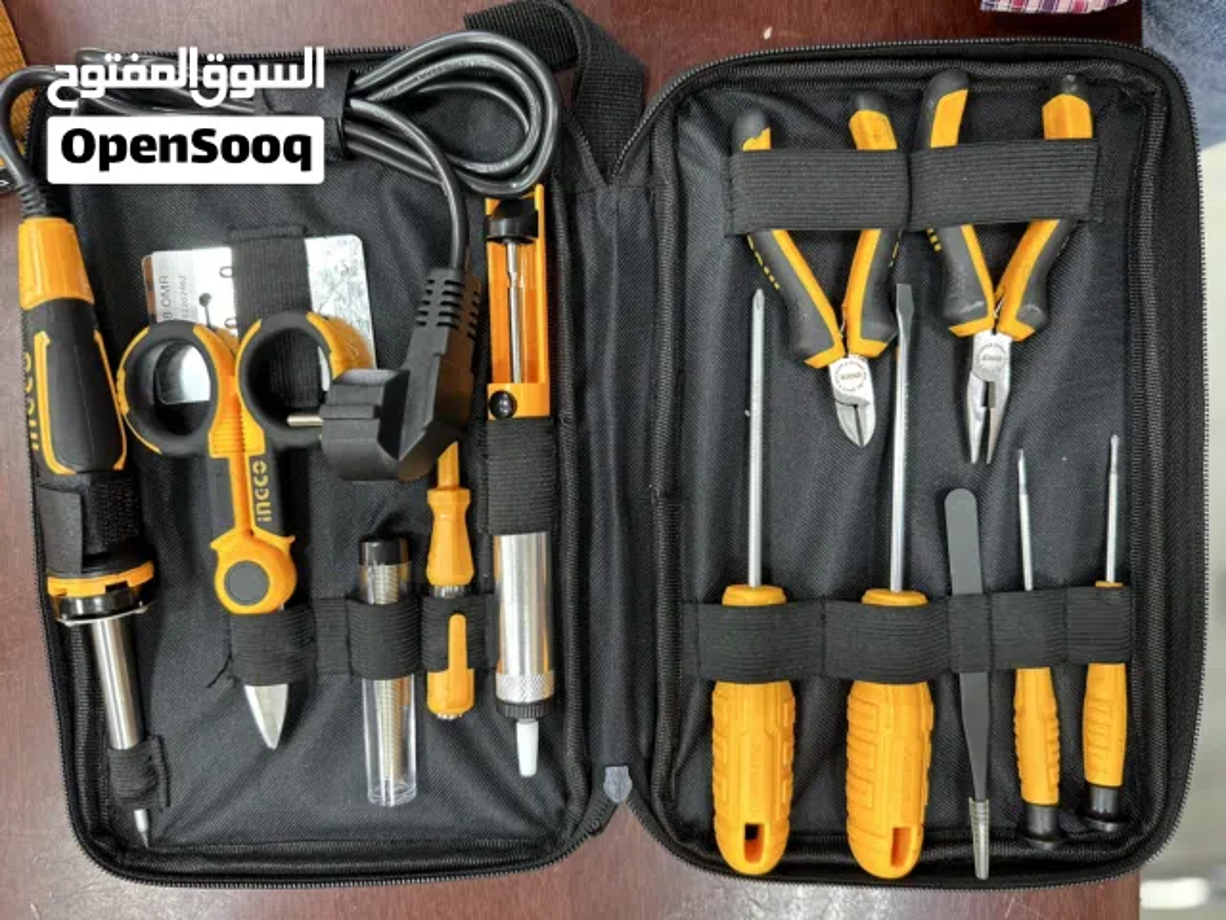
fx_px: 850
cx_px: 613
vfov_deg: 56.8
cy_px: 460
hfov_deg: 71.6
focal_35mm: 24
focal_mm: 6.86
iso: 250
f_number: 1.78
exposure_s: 1/103
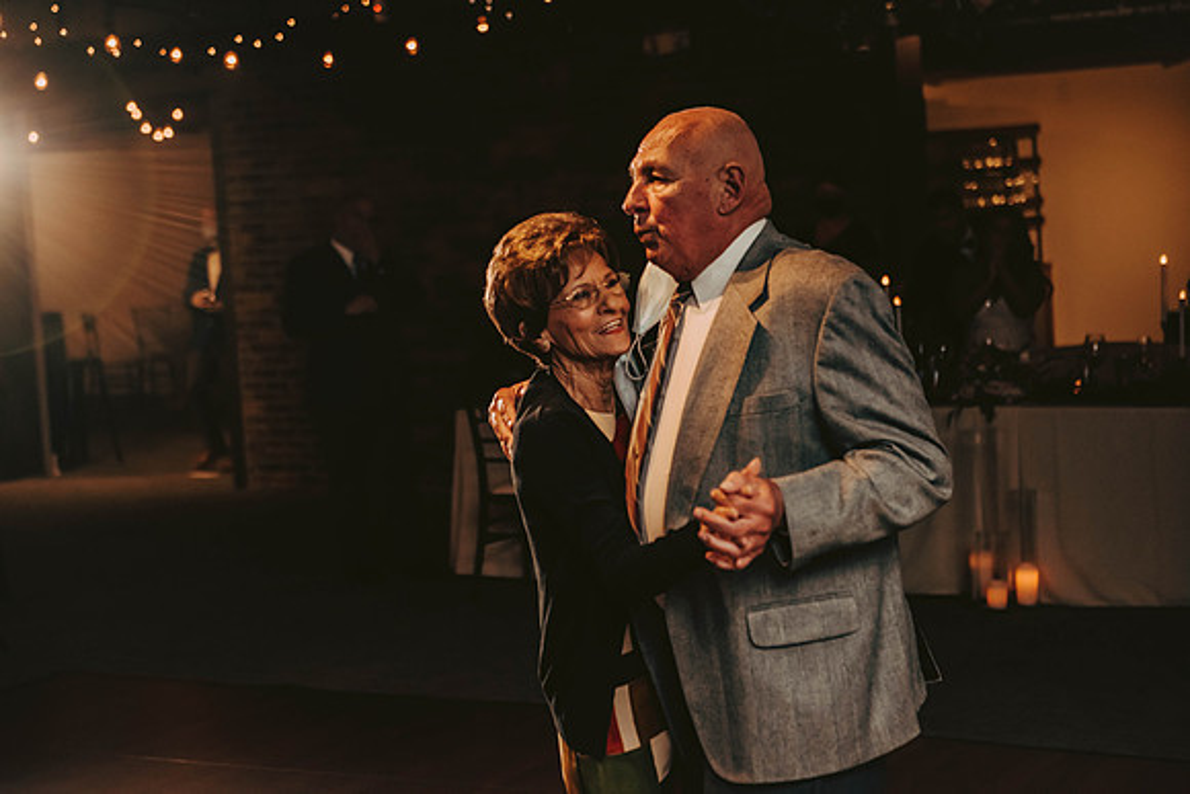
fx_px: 2314
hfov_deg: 28.8
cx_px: 595
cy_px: 397
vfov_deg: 19.5
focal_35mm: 70
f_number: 3.2
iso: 2000
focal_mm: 70
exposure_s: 1/200
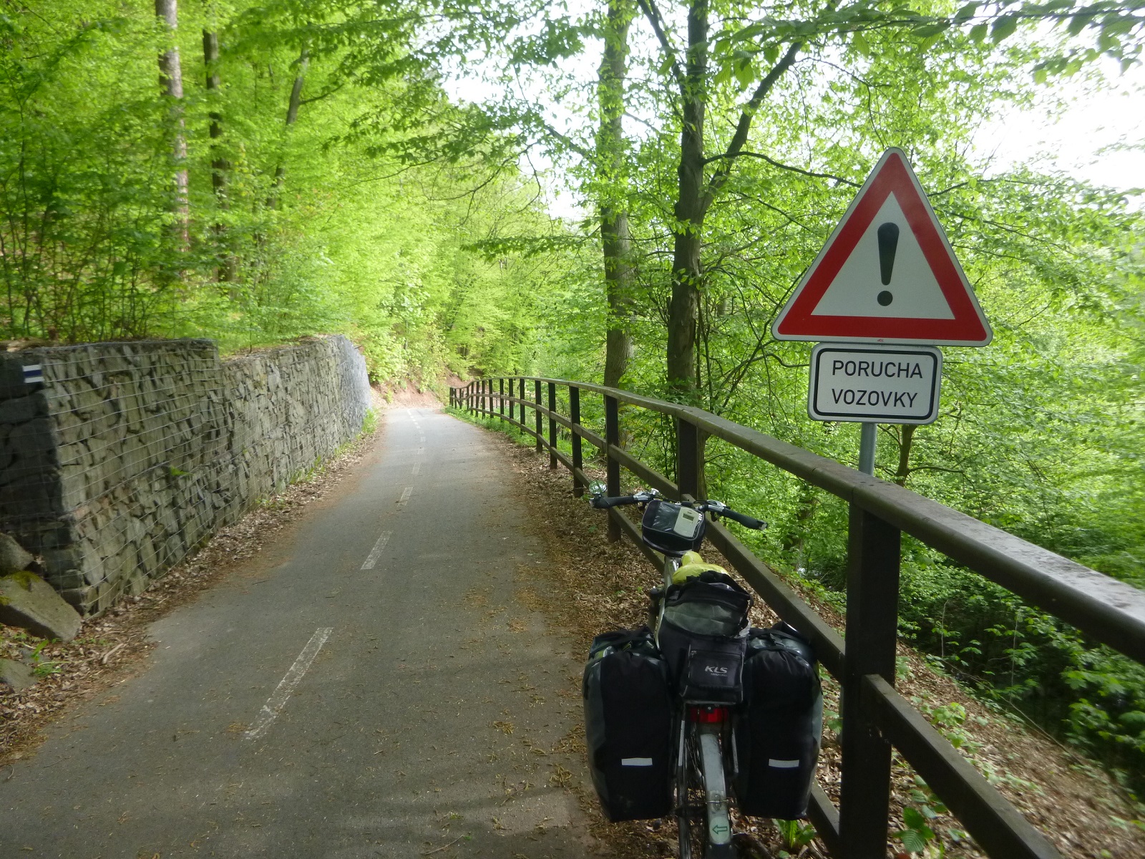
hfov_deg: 69.4
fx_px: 827
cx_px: 572
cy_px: 430
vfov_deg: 54.9
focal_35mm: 25
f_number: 3.9
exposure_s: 1/60
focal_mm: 4.5
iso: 160
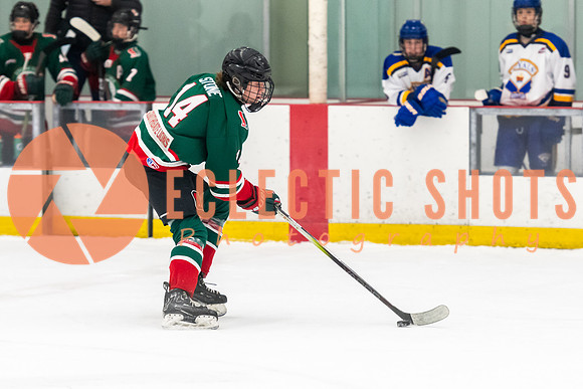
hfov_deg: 8.9
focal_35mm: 230
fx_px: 3733
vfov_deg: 6.0
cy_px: 236
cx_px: 259
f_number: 2.8
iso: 4000
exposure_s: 1/800
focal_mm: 140
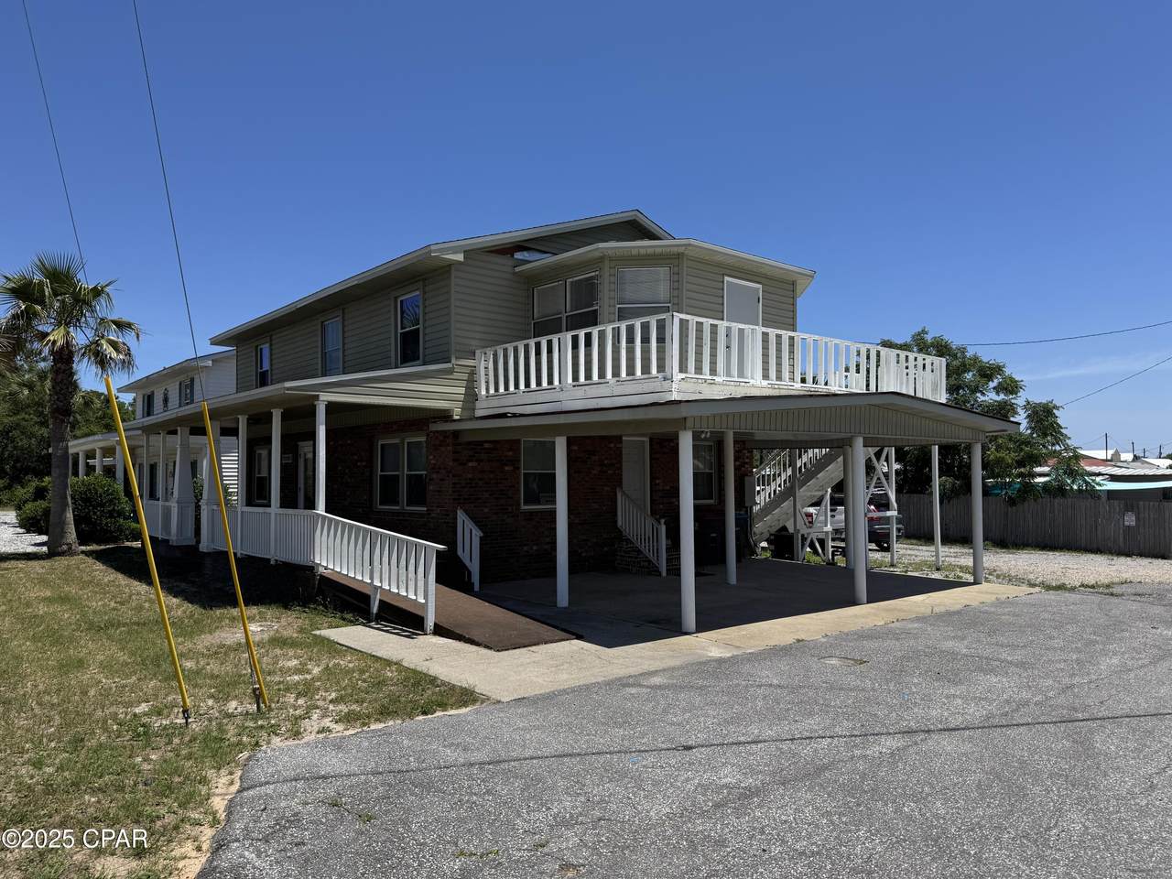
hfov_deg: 71.6
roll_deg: +0.6
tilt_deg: +1.3
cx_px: 586
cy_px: 440
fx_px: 813
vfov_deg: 56.8
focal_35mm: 24
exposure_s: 1/5814
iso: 80
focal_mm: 6.76
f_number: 1.78
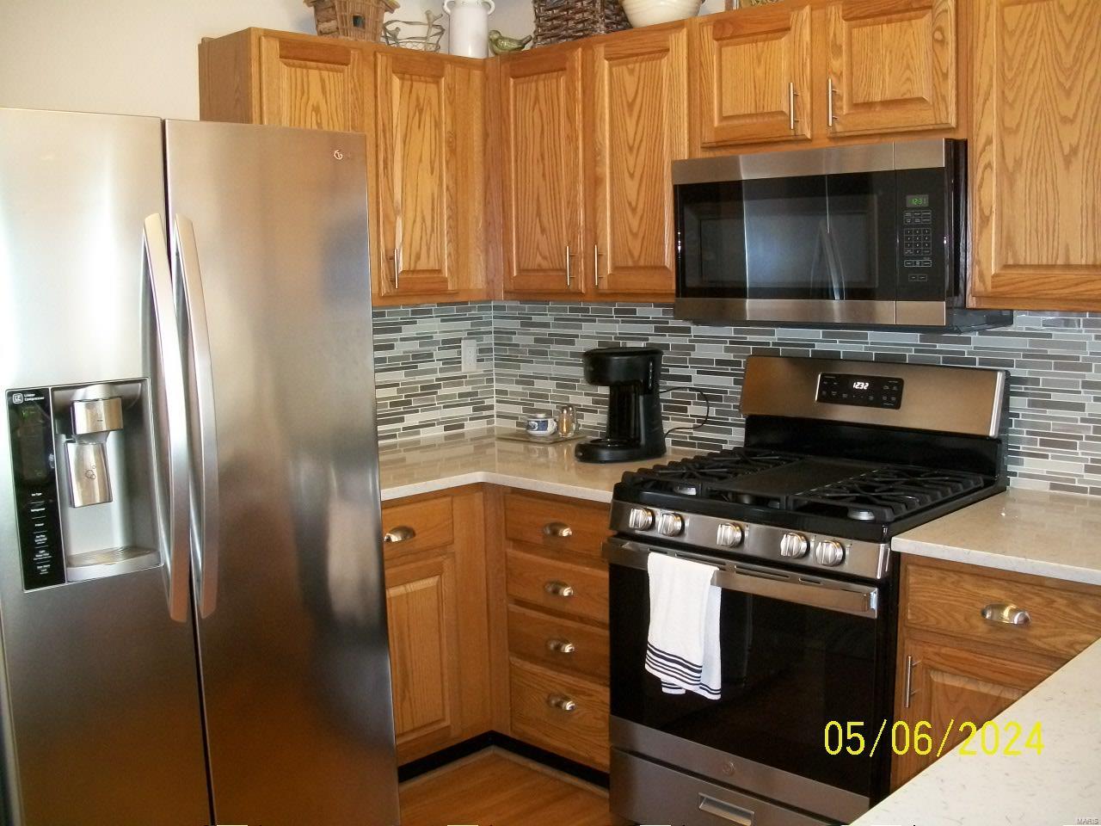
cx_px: 550
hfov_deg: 52.6
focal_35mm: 35
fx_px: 1113
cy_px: 413
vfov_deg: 40.7
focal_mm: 6.3
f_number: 3.1
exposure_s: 1/30
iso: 320
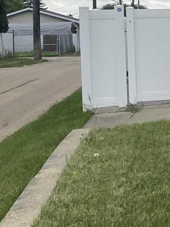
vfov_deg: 16.8
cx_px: 503
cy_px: 27
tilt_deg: -0.8
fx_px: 760
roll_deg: +2.2
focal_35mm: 116
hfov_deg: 9.8
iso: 32
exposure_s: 1/1667
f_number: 1.6
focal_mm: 4.2
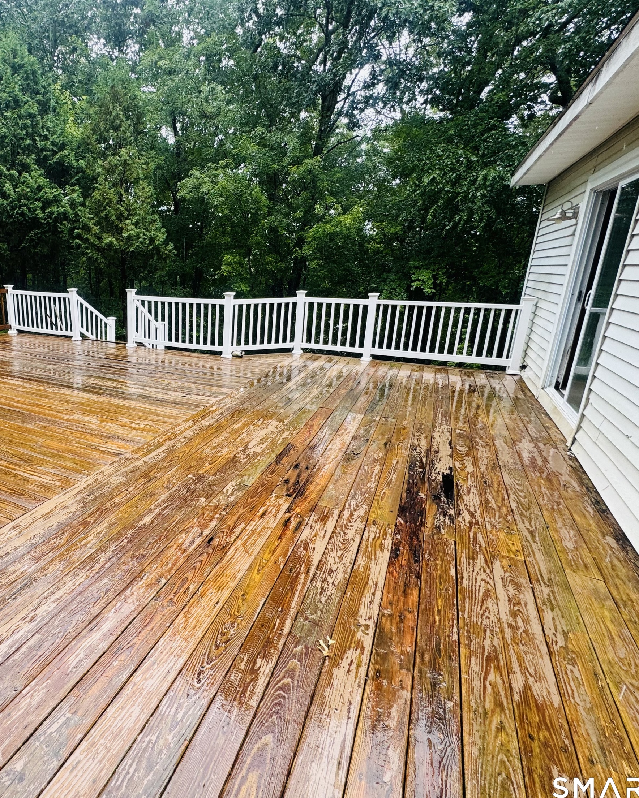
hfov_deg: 66.6
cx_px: 163
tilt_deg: -15.2
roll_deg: -0.3
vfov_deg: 83.3
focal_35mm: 19
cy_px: 391
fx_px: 449
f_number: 2.2
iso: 40
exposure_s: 1/124
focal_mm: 2.22
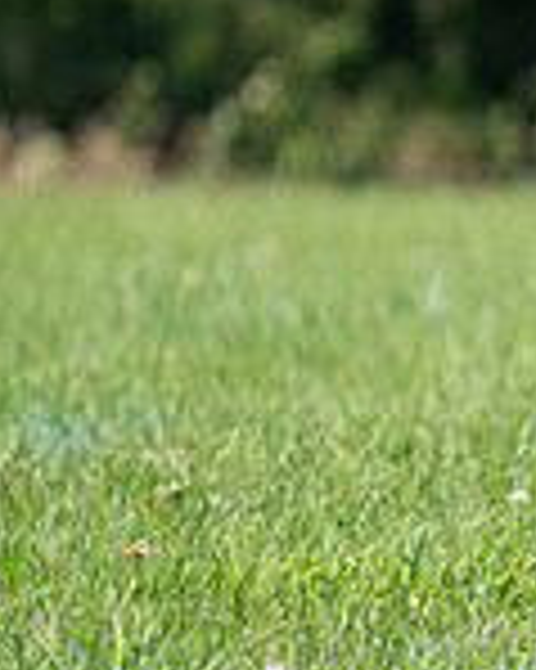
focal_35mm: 1039
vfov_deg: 1.9
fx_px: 20624
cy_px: 61
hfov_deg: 1.5
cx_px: 1284
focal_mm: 284
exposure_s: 1/4000
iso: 1250
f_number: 5.6
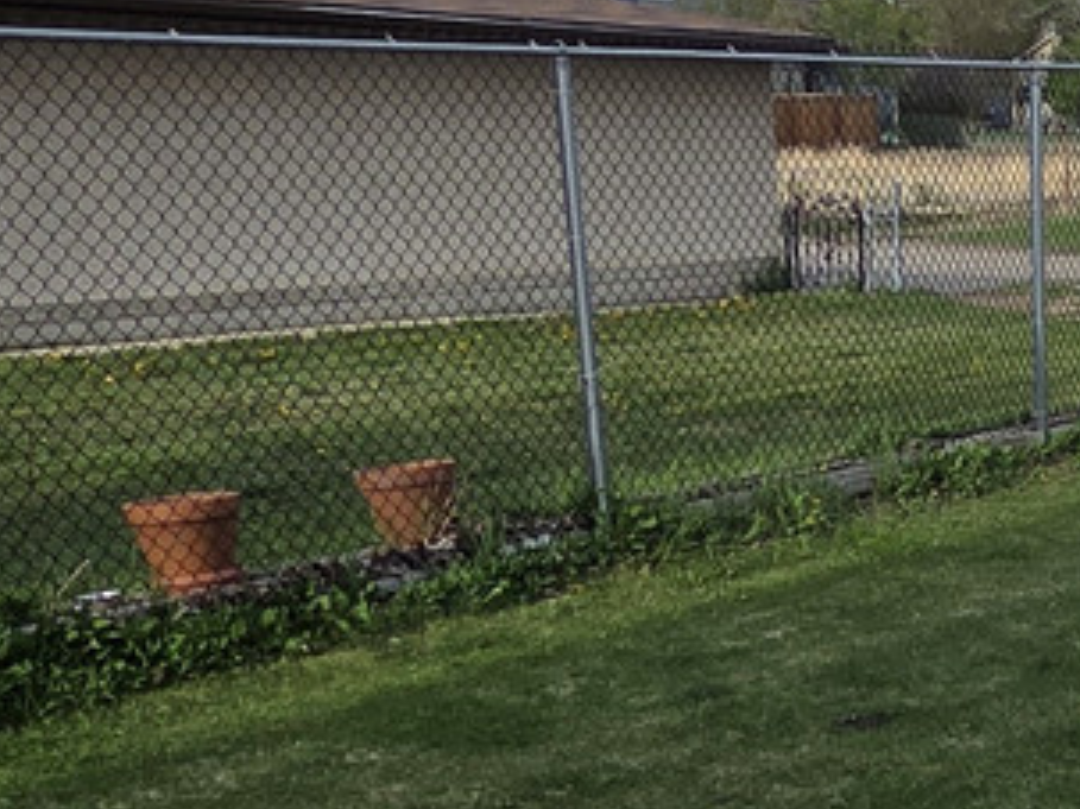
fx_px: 2058
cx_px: 1447
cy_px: 638
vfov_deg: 22.0
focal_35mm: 66
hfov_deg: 25.0
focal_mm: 2.2
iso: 50
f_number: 2.2
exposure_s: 1/1129
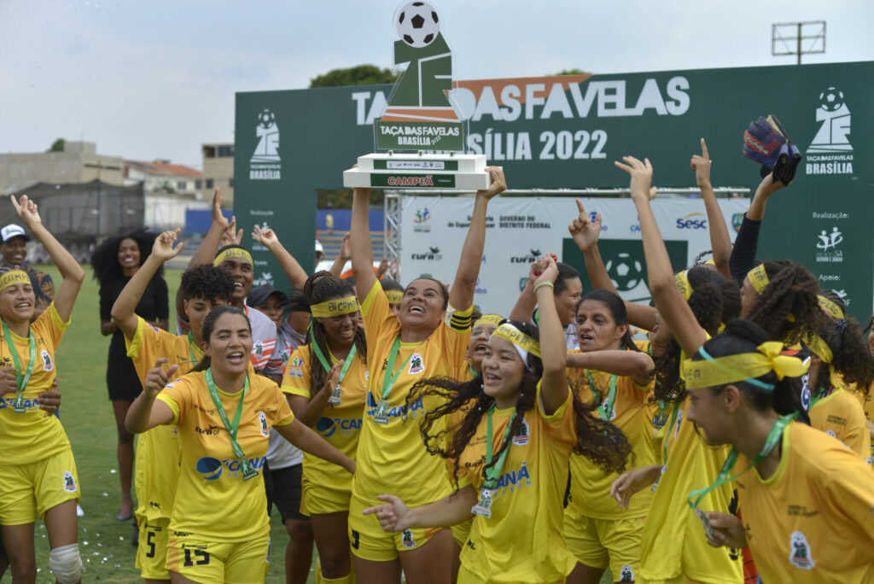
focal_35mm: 50
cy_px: 292
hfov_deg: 39.6
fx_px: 1215
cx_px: 437
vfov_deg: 27.0
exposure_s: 1/1250
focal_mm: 50
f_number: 4
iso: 100
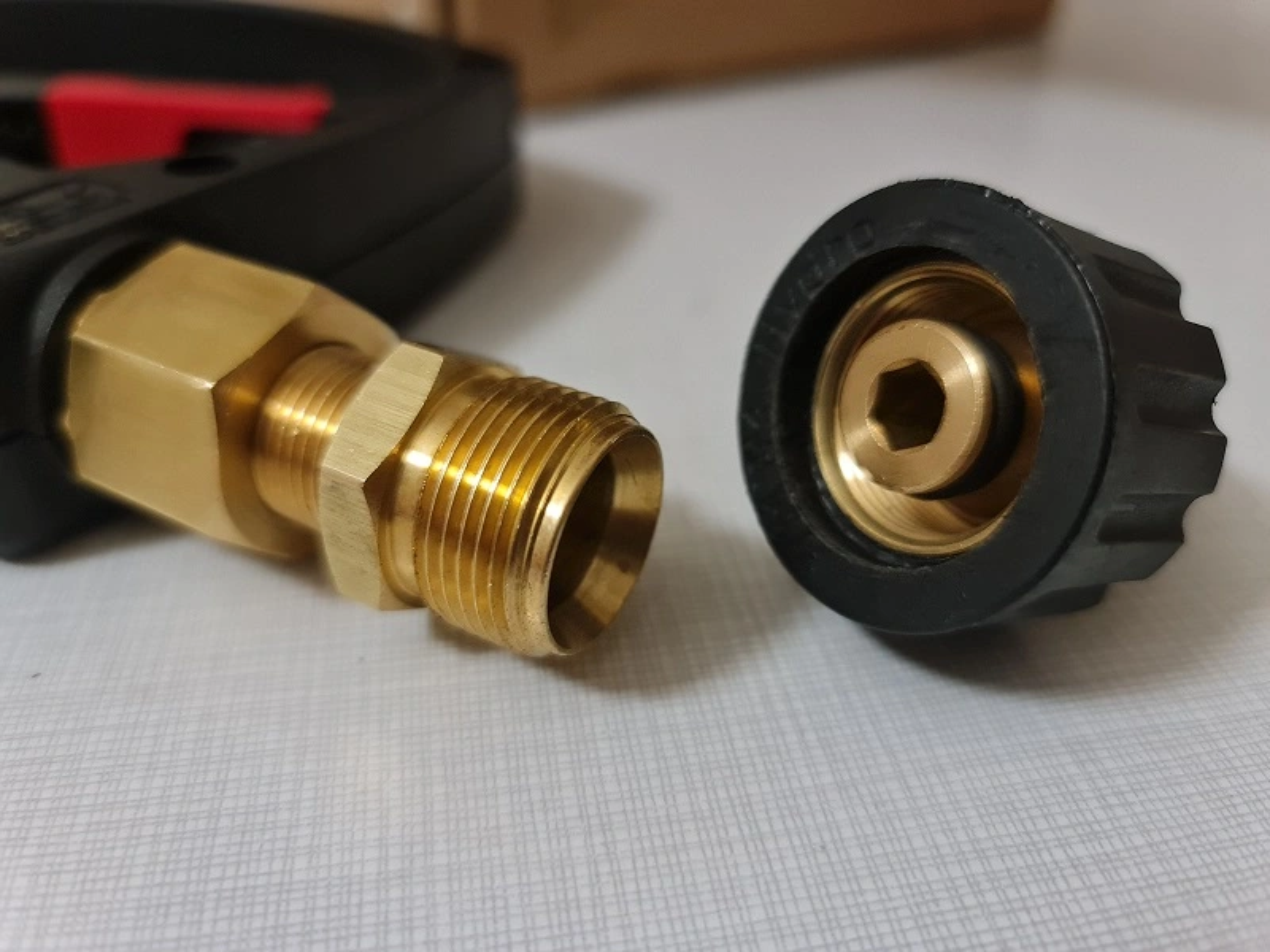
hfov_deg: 69.4
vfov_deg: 54.9
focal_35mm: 25
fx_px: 917
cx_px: 635
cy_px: 476
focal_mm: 7
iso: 640
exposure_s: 1/33
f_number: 1.8
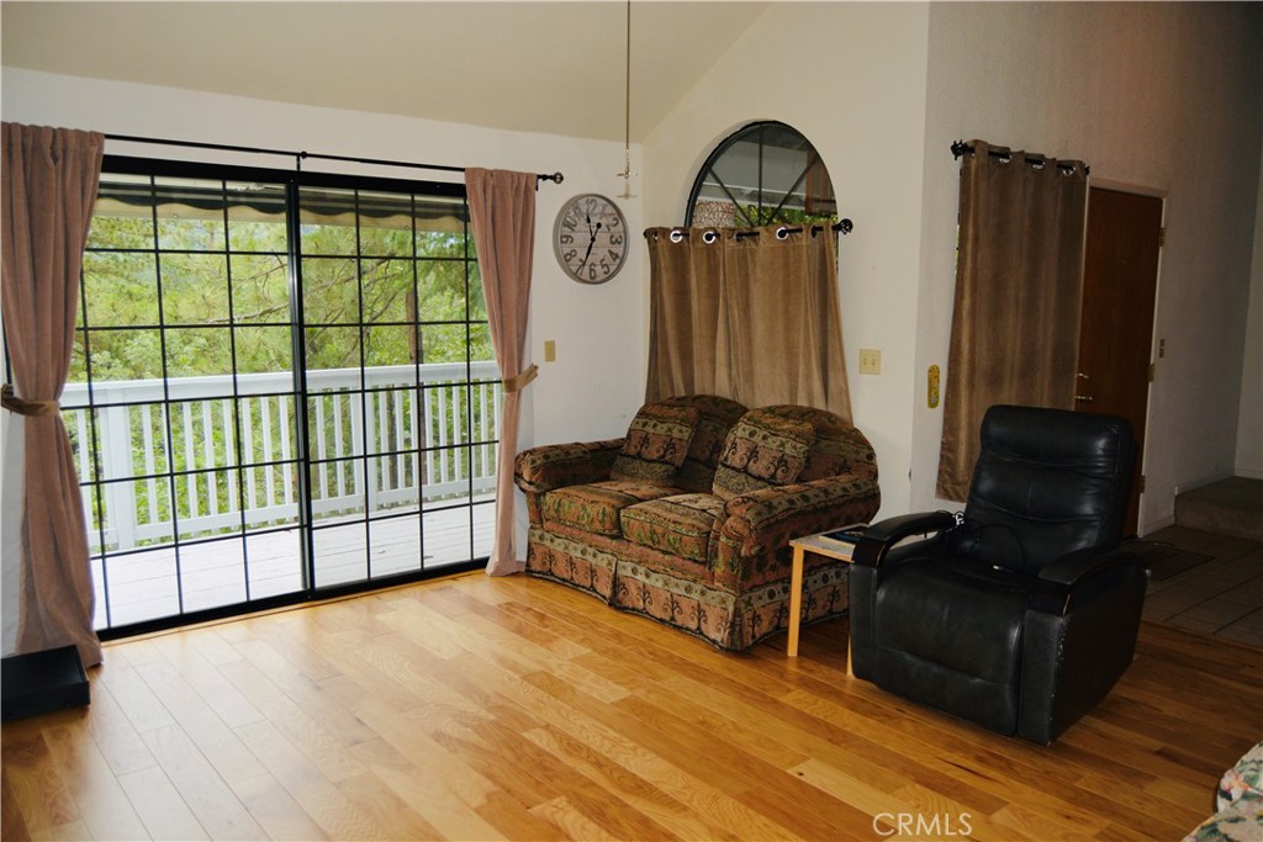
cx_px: 632
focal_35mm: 27
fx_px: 947
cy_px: 421
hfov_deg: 67.4
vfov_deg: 47.9
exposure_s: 1/125
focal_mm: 18
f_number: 3.5
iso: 400
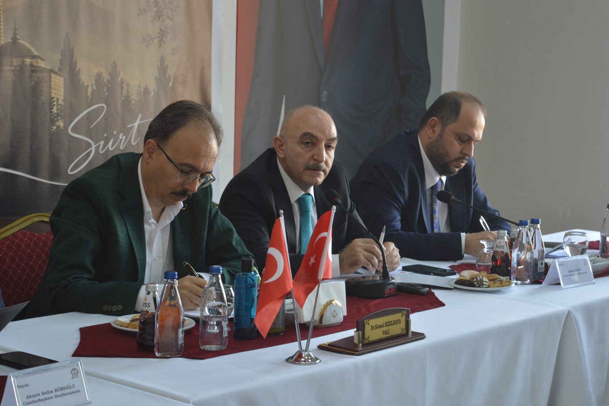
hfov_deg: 24.6
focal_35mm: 82
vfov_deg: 16.5
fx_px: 1395
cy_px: 203
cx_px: 304
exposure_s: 1/60
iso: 400
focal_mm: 55
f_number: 5.6
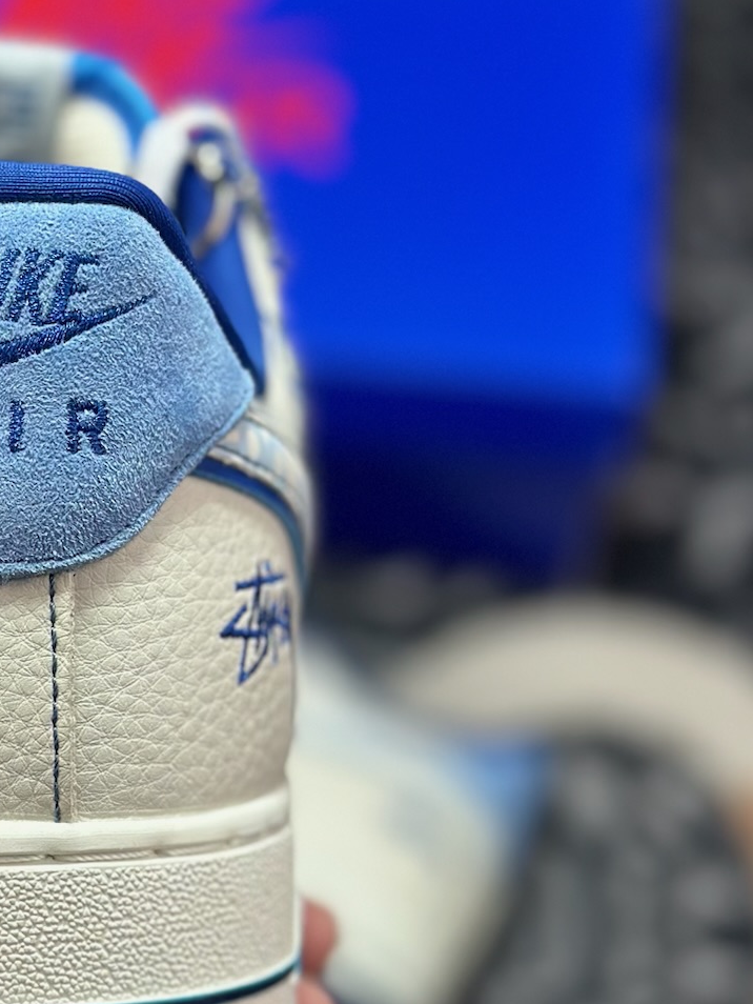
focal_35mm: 103
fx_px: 2986
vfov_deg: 19.0
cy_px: 671
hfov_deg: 14.1
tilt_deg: -58.6
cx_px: -3
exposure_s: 1/729
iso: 80
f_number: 1.78
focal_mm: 6.86
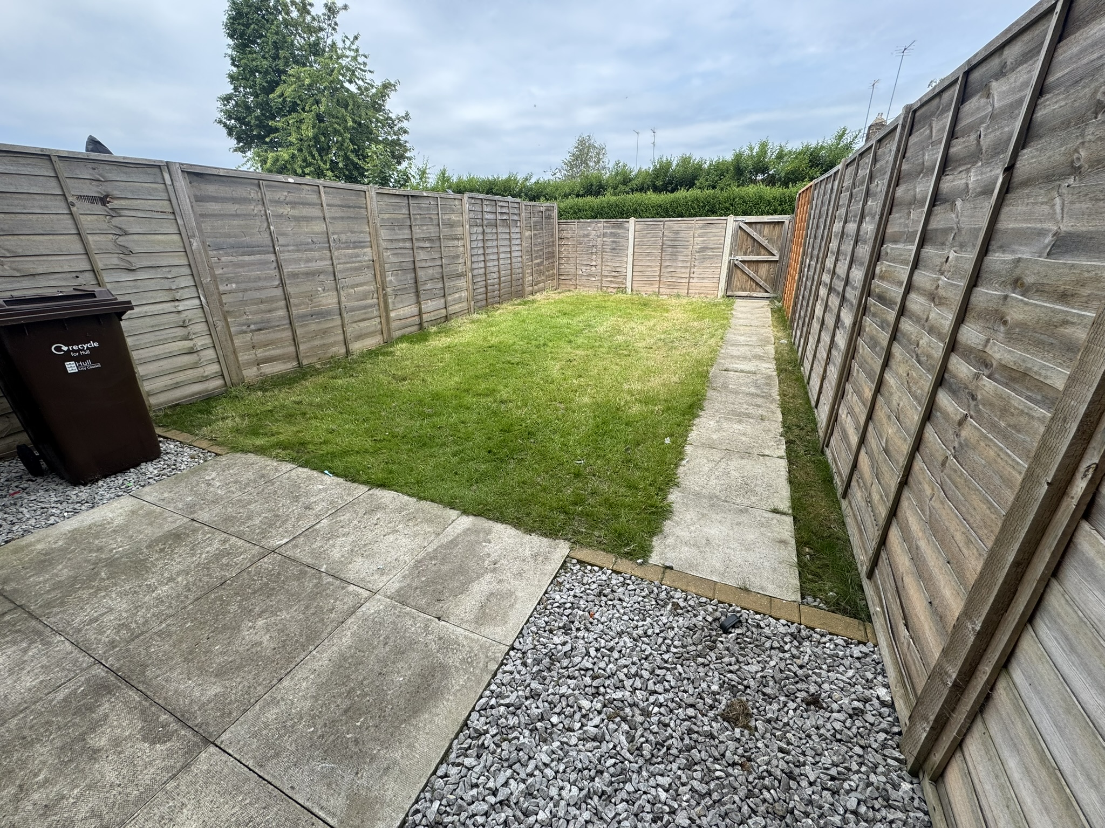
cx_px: 552
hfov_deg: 102.1
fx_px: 447
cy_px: 414
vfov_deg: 85.7
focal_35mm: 14
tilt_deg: -22.0
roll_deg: +0.7
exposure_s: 1/821
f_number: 2.2
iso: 40
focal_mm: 2.22
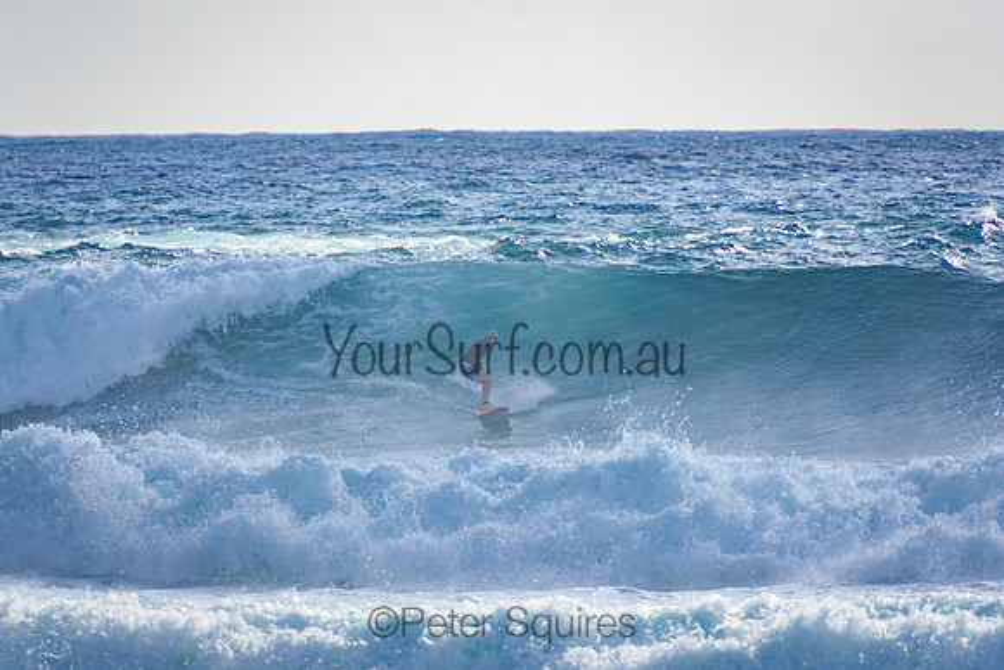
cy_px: 335
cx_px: 502
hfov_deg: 3.4
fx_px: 16736
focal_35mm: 600
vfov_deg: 2.3
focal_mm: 400
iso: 320
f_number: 5.6
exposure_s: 1/2000
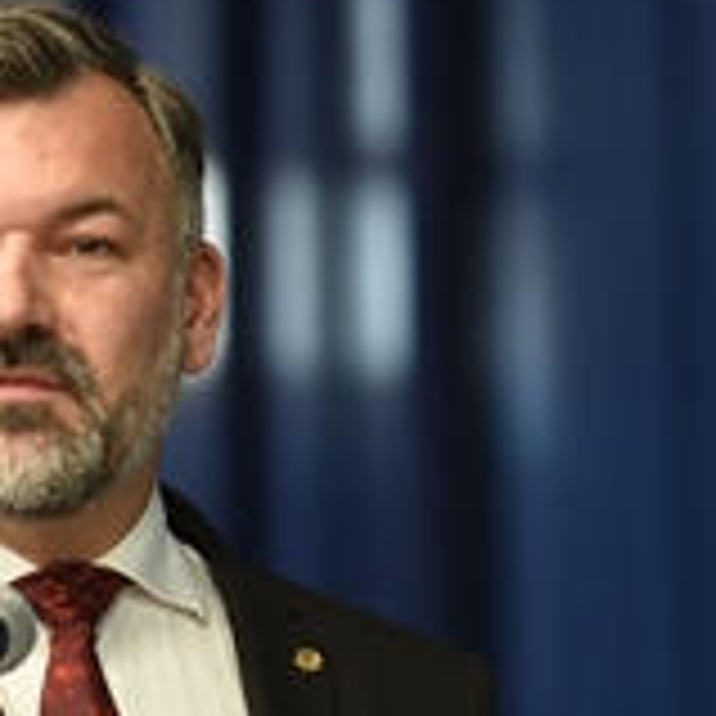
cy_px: 426
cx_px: 504
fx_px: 15983
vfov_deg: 2.6
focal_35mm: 683
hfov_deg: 2.6
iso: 800
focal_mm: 200
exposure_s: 1/40
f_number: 2.8
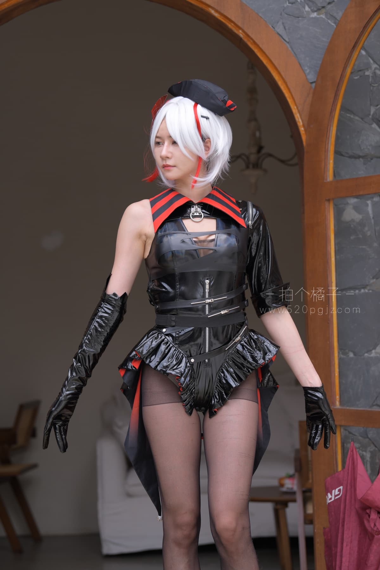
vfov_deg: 20.4
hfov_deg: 13.7
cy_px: 285
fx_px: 1583
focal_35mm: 100
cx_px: 190
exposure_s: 1/640
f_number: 4
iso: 250
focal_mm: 100
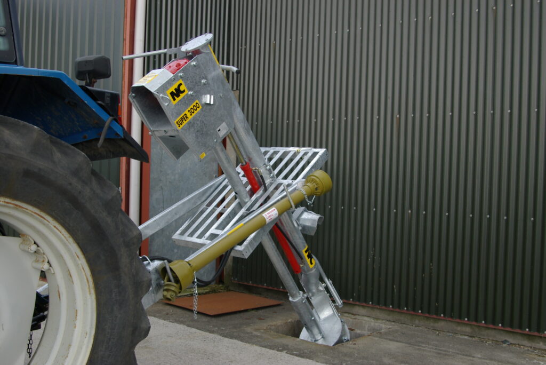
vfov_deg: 34.3
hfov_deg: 49.5
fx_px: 592
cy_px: 182
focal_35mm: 39
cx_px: 273
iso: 200
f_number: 6.7
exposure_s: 1/125
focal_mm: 26
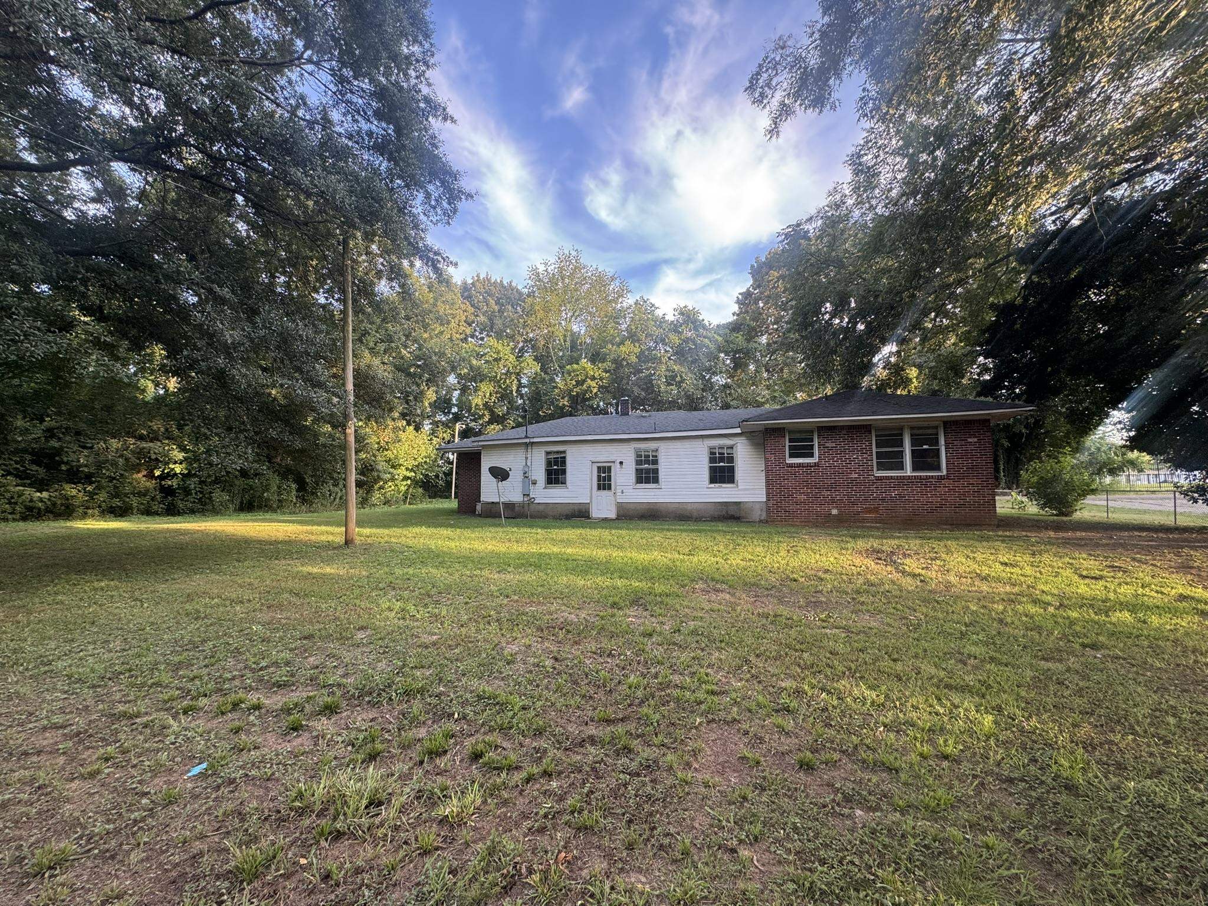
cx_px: 604
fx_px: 489
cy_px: 453
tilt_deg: +4.6
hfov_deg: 102.1
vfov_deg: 85.7
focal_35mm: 14
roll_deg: +0.4
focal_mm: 2.22
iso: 64
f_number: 2.2
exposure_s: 1/99
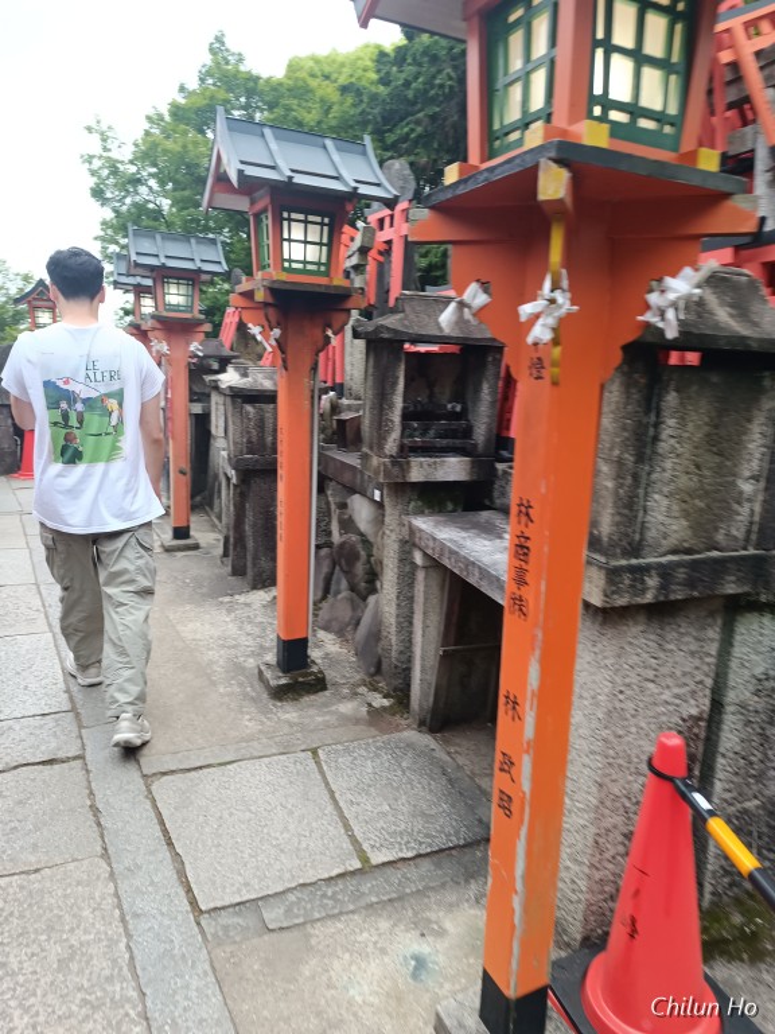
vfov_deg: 71.6
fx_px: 716
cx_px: 388
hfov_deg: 56.8
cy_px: 517
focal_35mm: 24
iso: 469
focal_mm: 6.14
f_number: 1.65
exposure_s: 1/100
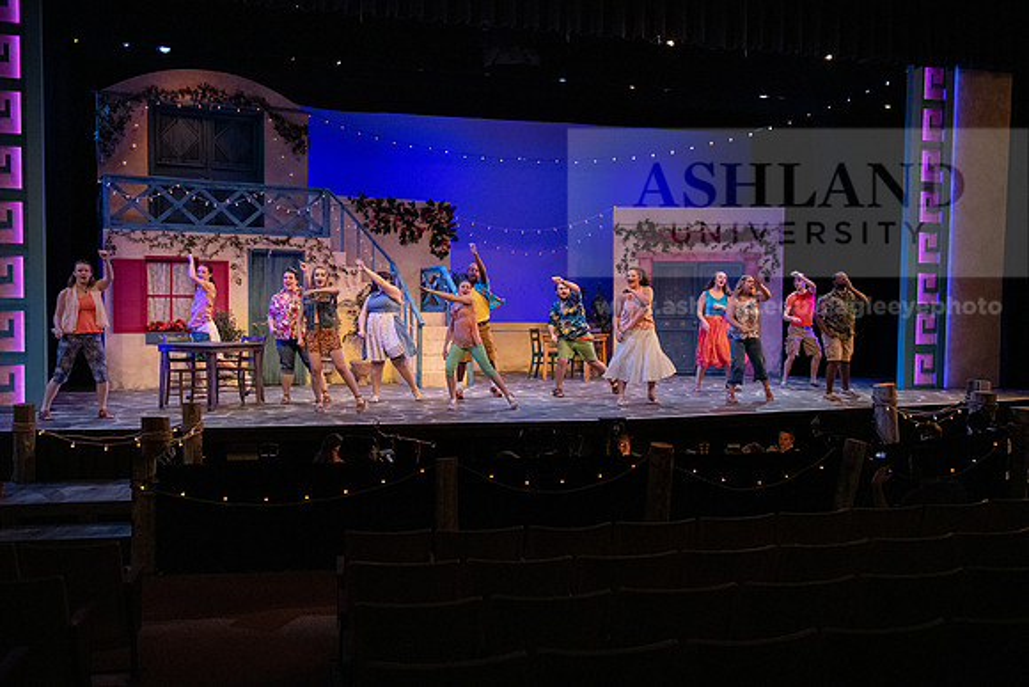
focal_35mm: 35
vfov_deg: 37.9
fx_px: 1001
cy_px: 344
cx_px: 514
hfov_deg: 54.4
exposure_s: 1/400
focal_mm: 35
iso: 4000
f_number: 3.5
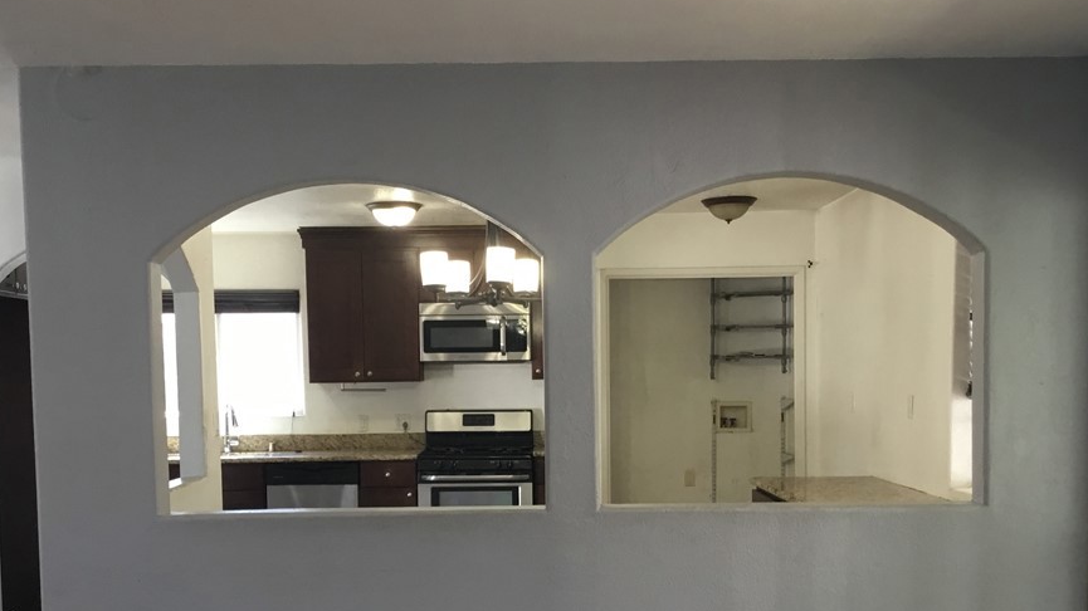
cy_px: 444
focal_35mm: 40
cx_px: 555
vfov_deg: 29.3
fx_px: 1154
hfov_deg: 50.5
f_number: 2.4
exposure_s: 1/30
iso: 64
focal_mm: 3.3
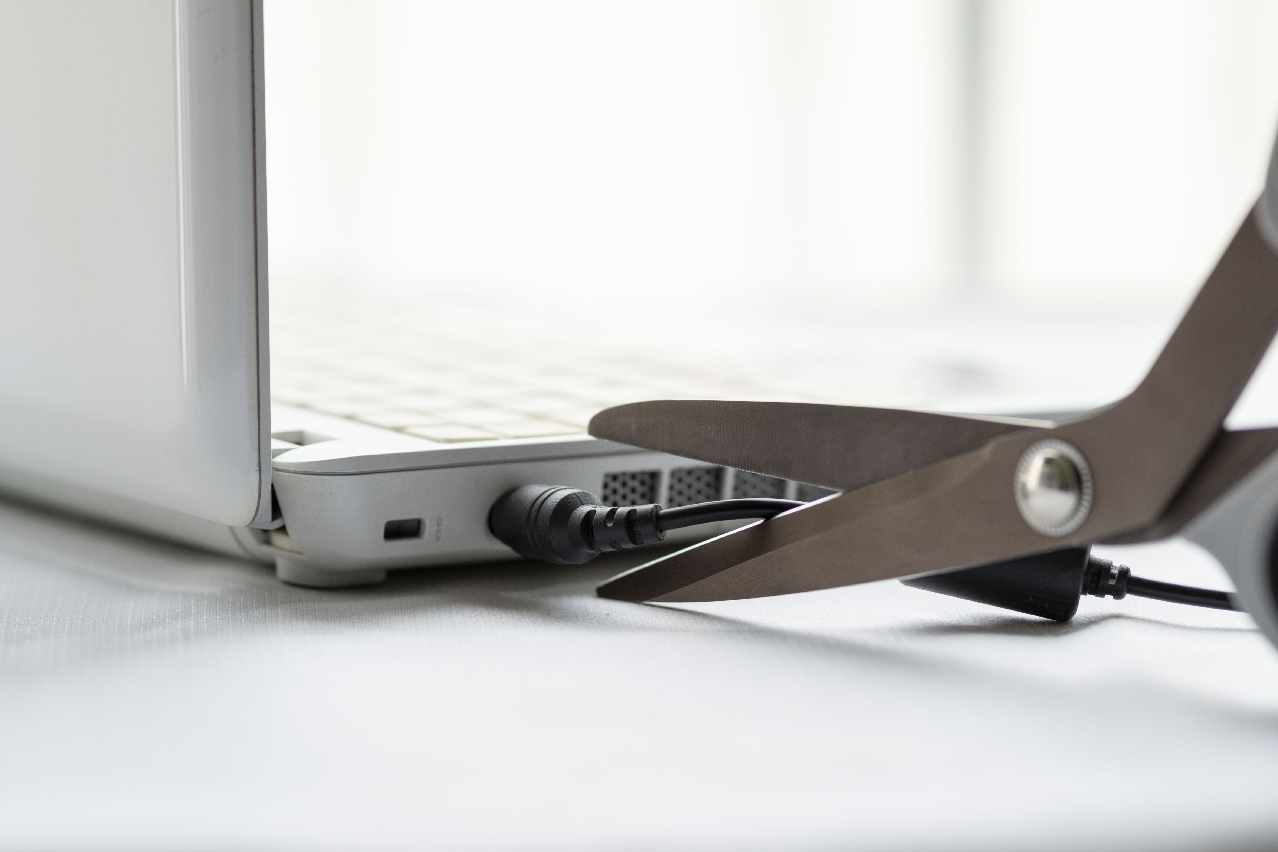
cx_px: 639
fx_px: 4526
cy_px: 426
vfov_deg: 10.8
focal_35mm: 128
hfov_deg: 16.1
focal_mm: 85
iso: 200
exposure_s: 1/100
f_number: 3.5
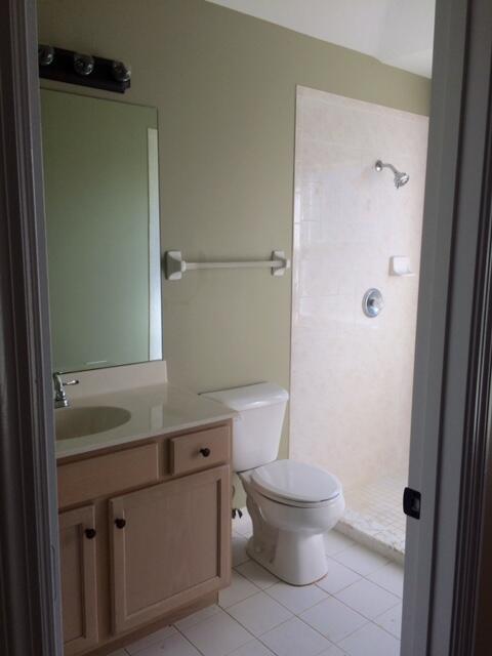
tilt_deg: -8.7
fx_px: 550
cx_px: 246
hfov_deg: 48.2
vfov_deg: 61.7
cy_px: 328
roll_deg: +0.7
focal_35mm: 29
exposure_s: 1/268
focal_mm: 4.15
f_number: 2.2
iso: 32
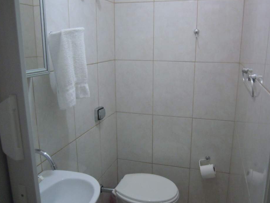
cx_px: 141
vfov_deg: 45.5
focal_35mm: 31
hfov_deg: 58.3
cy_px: 101
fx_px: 242
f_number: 2.7
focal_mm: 5
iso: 500
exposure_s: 1/60
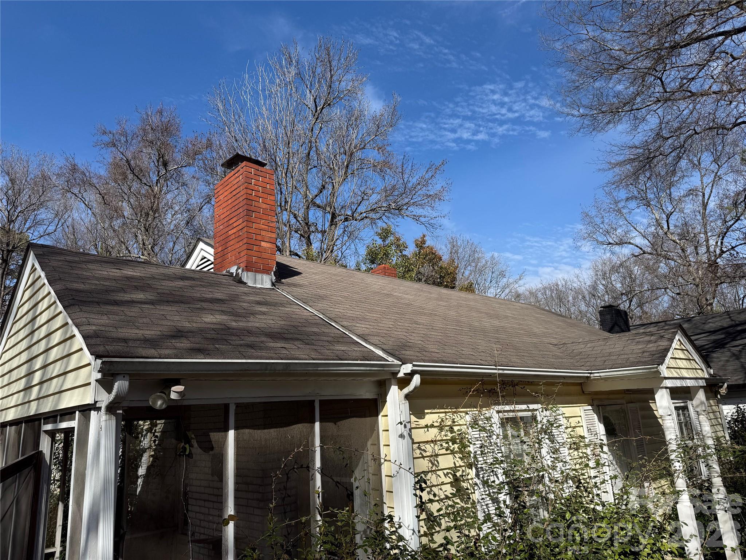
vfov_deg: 56.8
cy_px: 280
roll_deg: +3.7
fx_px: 517
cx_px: 373
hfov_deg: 71.6
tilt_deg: +14.0
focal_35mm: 24
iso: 80
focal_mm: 6.76
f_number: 1.78
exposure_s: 1/4975
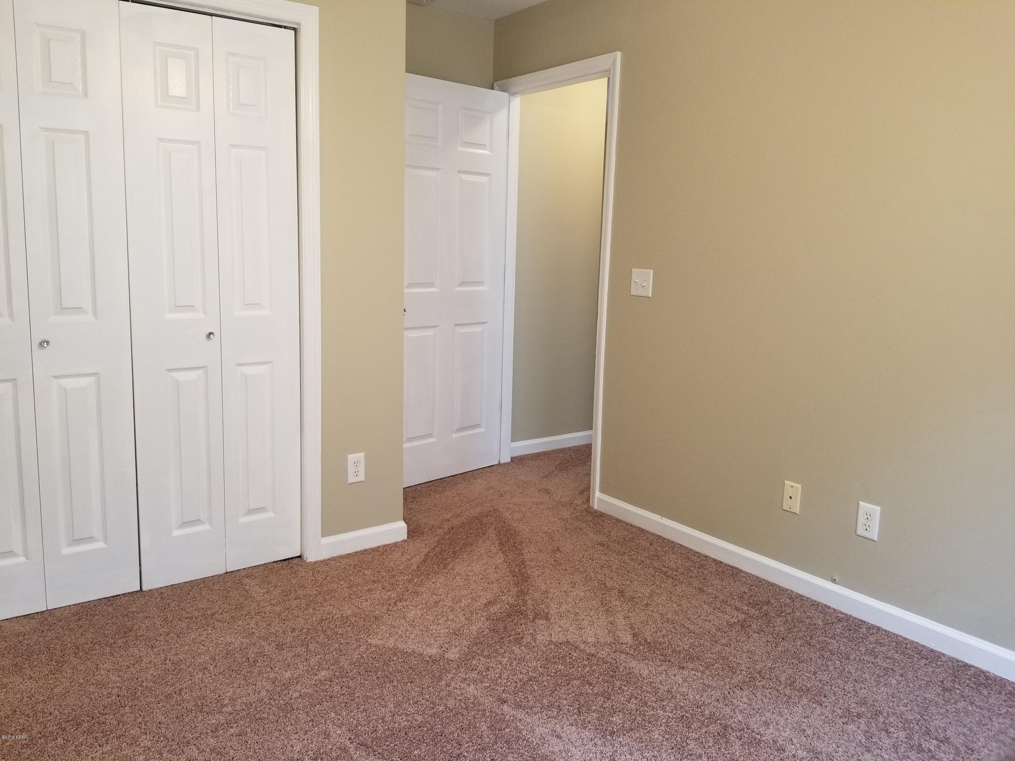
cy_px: 380
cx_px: 508
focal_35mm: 26
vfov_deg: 53.1
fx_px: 762
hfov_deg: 67.3
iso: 160
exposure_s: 1/30
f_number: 1.7
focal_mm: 4.25
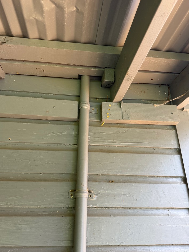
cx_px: 86
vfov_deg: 65.1
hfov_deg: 51.3
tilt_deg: +23.1
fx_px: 197
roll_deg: -0.3
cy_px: 141
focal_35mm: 27
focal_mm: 6.76
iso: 64
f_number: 1.78
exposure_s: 1/134
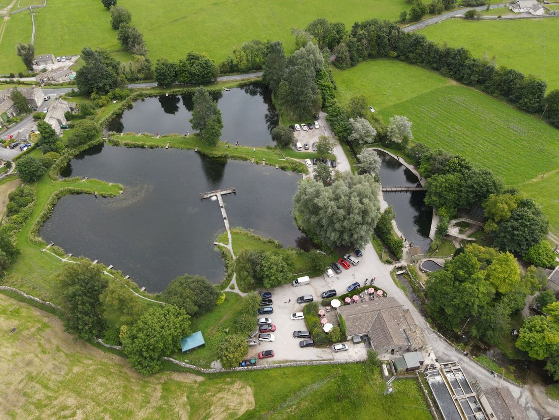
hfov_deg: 71.6
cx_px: 280
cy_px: 210
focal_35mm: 24
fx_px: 388
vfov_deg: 56.8
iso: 100
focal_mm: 4.5
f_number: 2.8
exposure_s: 1/240
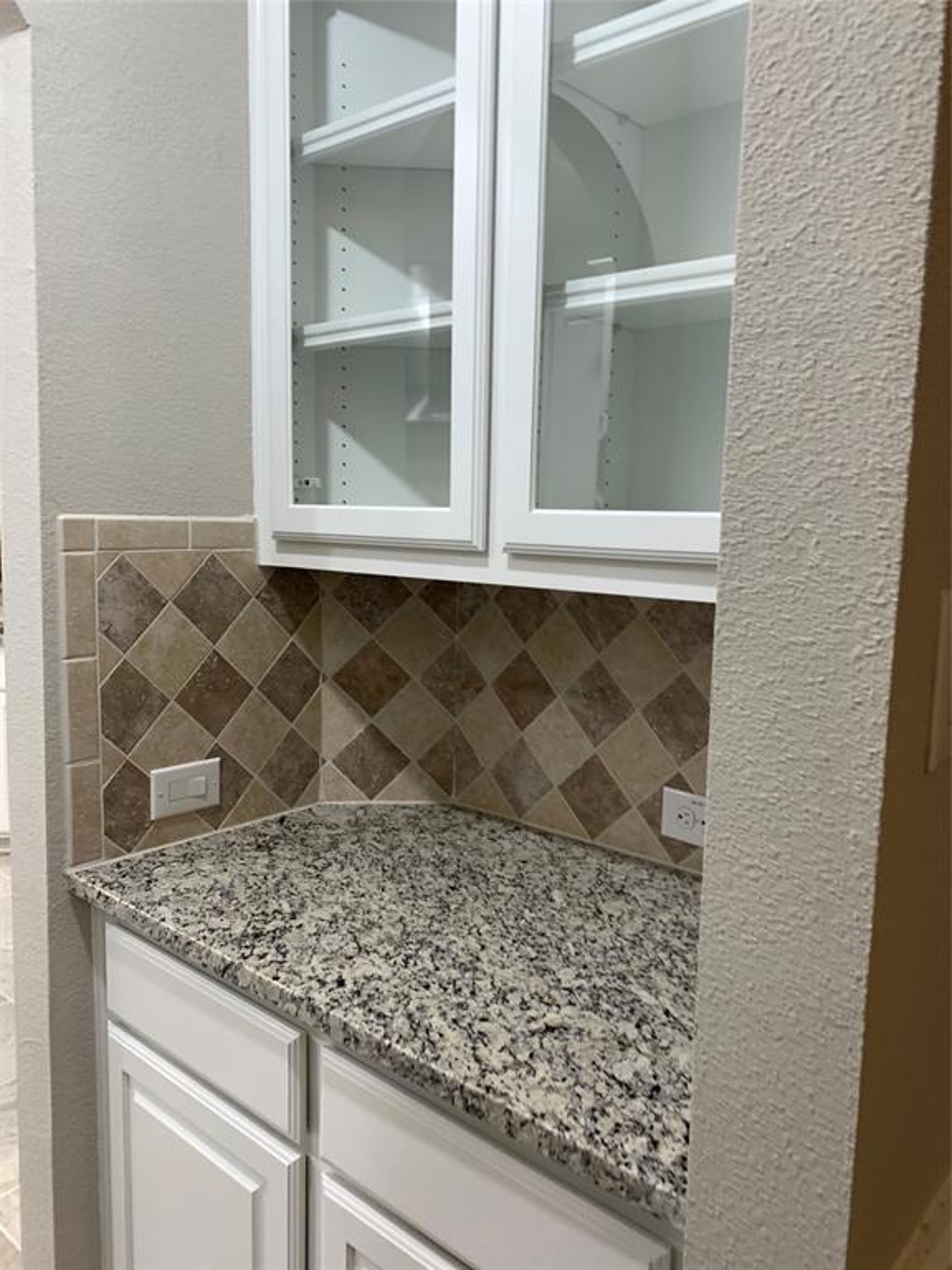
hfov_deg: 53.1
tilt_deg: -4.5
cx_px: 476
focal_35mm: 26
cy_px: 635
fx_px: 953
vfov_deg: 67.3
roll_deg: -1.2
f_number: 1.8
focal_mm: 4.25
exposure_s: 1/60
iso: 125
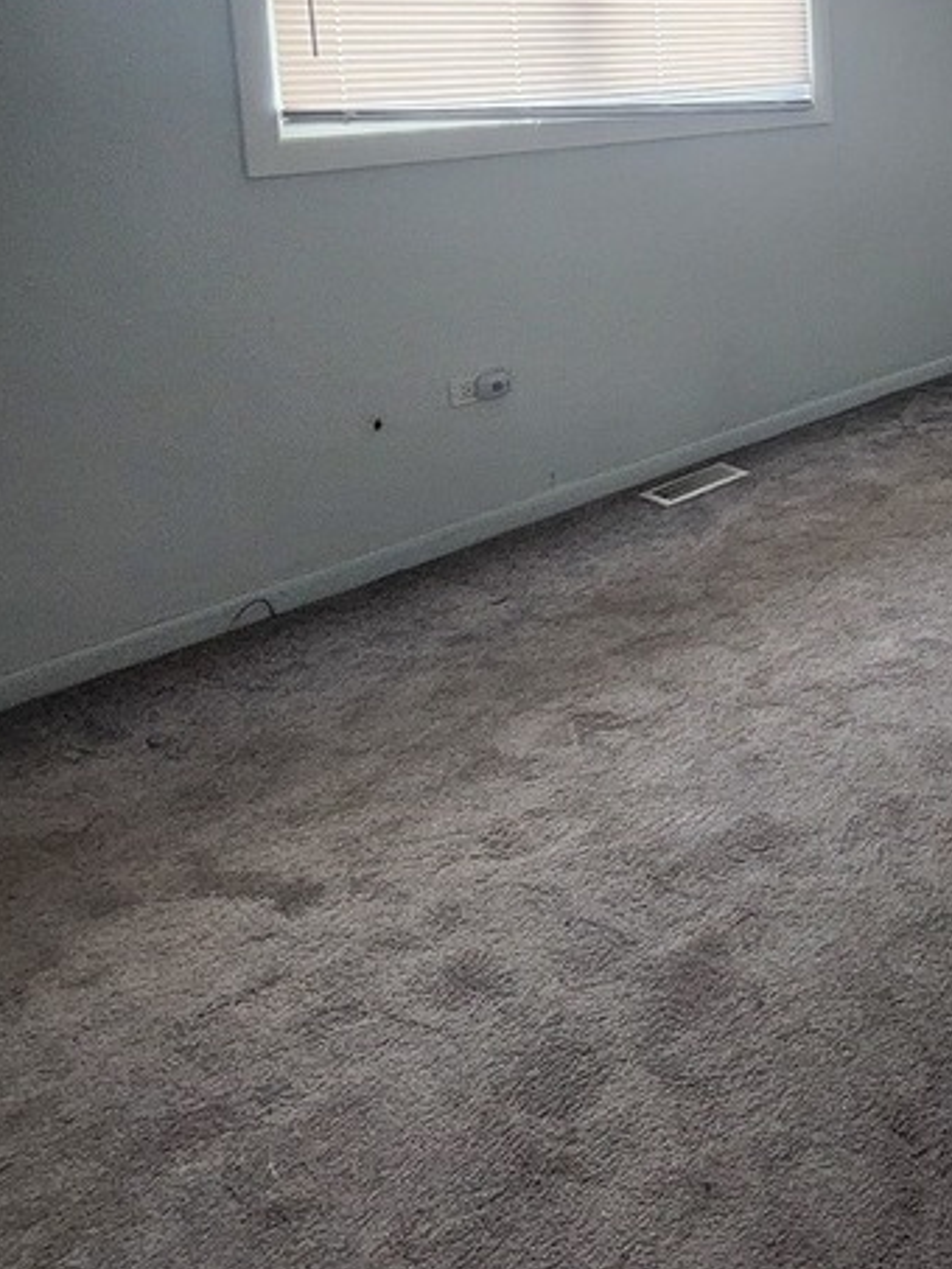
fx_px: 1136
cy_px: 176
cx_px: 1072
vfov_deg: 52.7
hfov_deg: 37.3
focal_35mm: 31
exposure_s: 1/30
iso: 400
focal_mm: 2.2
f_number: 2.2
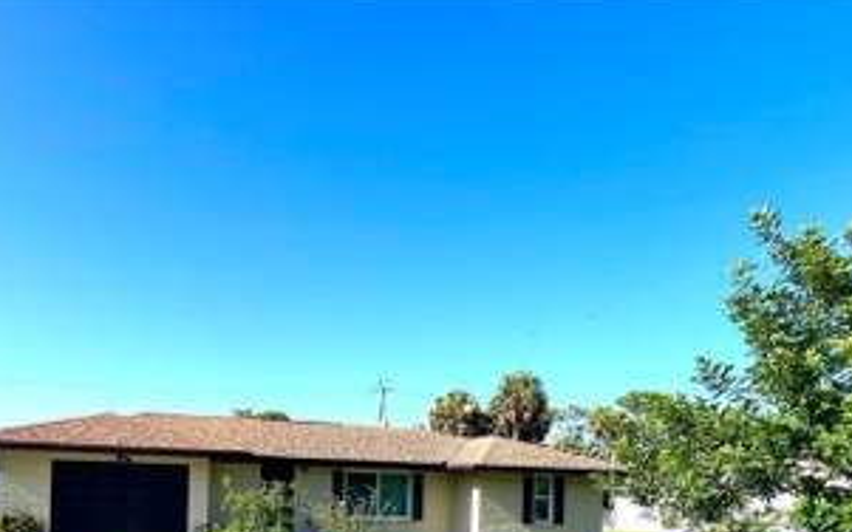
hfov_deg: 76.3
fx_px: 511
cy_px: 495
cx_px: 263
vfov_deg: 48.2
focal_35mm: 22
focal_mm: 1.57
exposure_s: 1/1449
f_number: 1.8
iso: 32
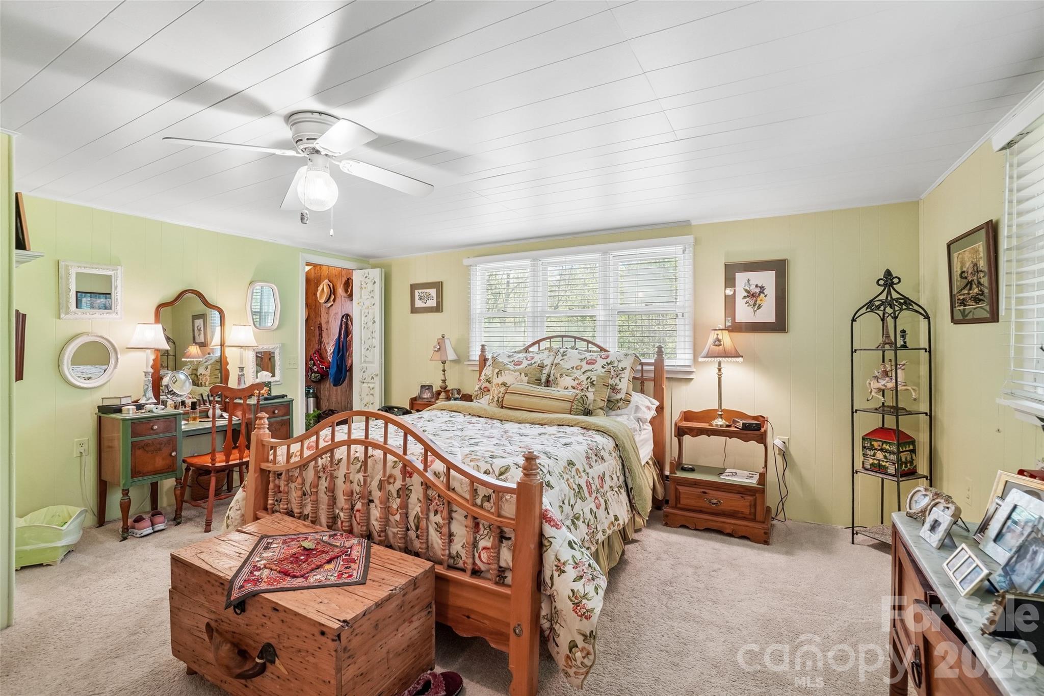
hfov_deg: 100.4
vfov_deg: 77.3
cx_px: 522
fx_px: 435
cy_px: 348
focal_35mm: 15
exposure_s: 1/20
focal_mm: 10
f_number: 8
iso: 400
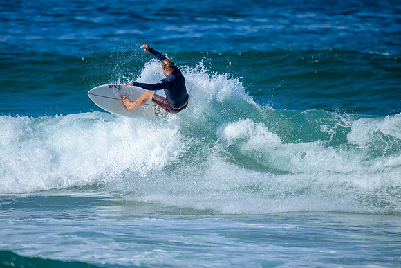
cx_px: 200
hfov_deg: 2.6
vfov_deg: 1.7
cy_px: 134
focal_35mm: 800
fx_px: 8913
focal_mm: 800
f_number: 6.3
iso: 280
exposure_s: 1/2500
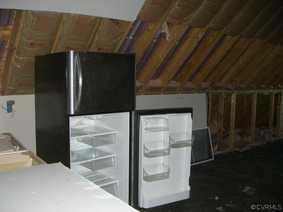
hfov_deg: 49.0
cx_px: 142
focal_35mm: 38
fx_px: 311
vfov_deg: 37.7
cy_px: 106
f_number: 2.7
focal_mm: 6.2
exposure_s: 1/60
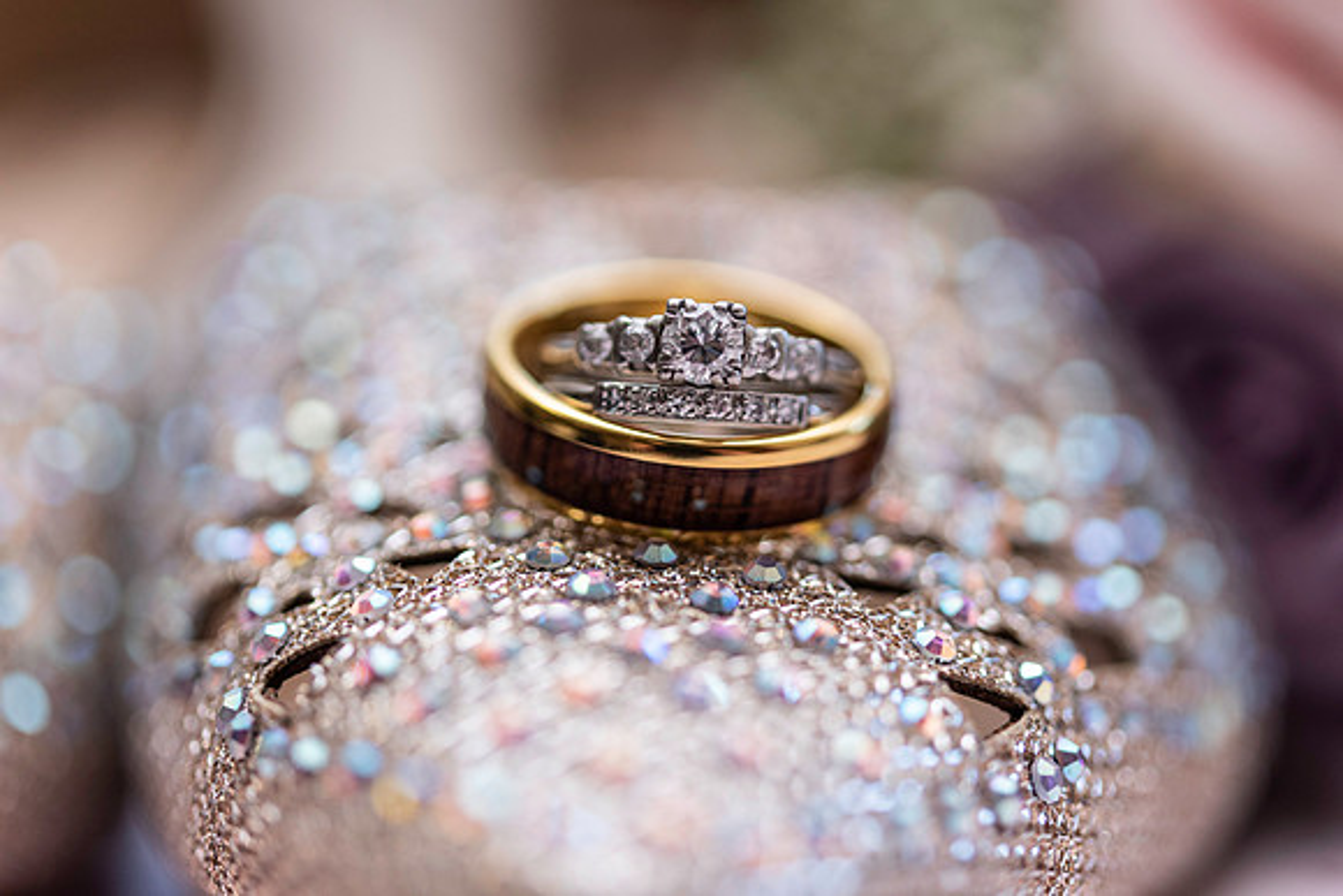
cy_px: 432
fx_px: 2321
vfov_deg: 21.9
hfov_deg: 32.3
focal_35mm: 62
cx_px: 696
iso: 400
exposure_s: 1/200
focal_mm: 60
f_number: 3.5
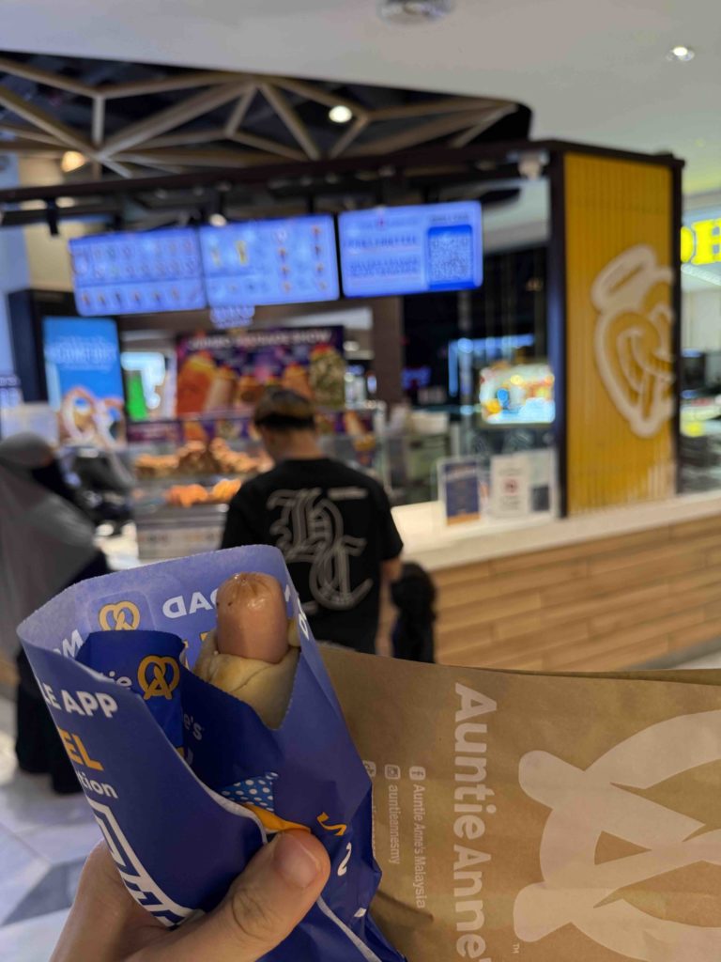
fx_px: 667
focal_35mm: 24
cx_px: 360
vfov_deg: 71.6
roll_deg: +3.0
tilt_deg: -7.1
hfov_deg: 56.8
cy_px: 481
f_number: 1.78
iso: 200
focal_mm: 6.76
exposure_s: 1/100
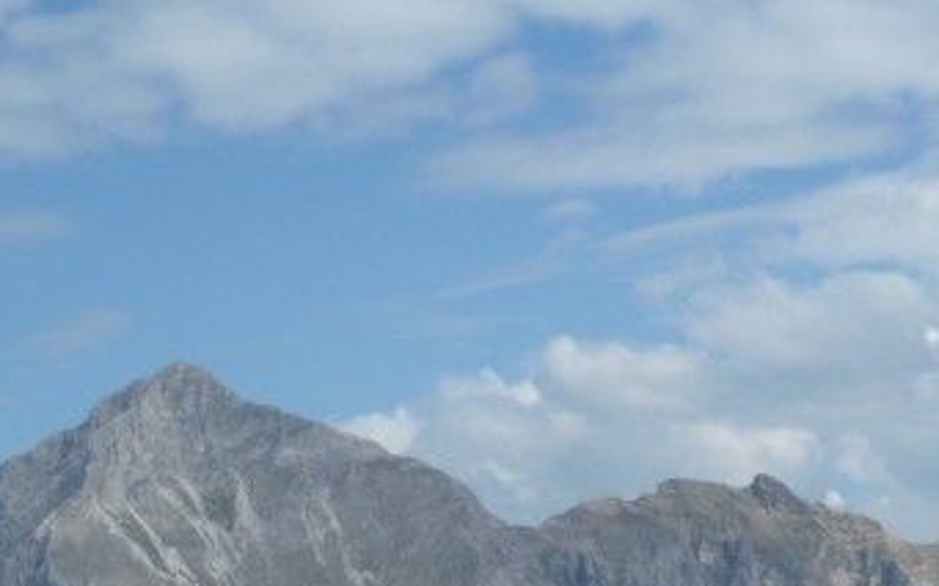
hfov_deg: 16.7
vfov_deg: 10.6
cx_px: 961
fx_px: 3122
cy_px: 616
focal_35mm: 122
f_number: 5
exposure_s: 1/500
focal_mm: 8.89
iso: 64
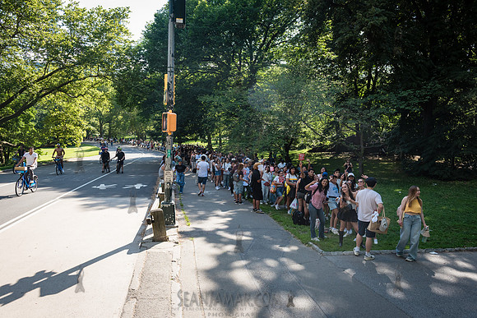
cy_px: 159
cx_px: 238
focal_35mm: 27
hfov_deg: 67.4
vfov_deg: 48.0
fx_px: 358
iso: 500
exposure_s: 1/500
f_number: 5.6
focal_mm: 27
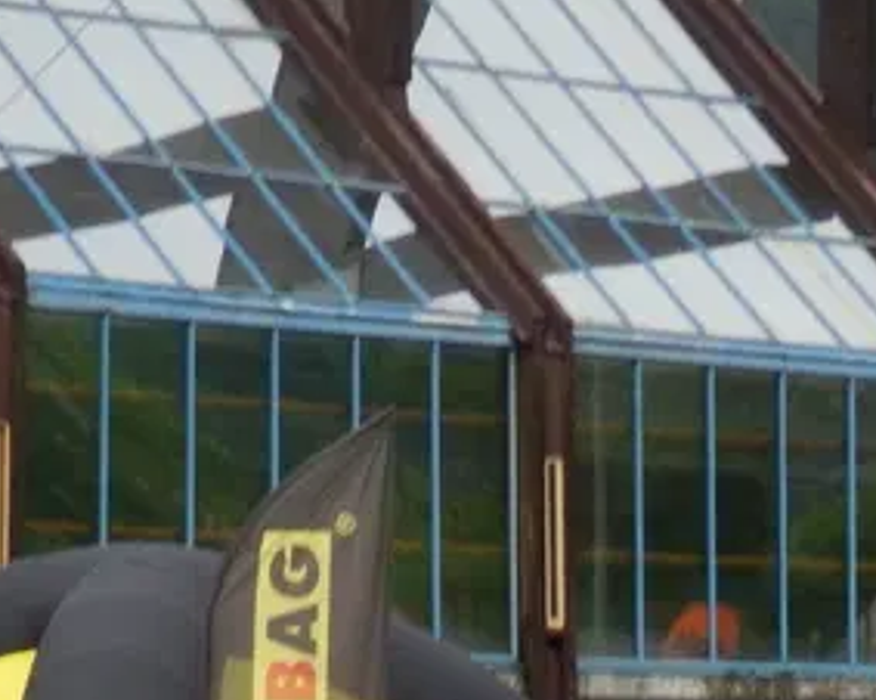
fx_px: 5259
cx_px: 421
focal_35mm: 203
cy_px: 1140
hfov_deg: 9.5
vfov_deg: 7.4
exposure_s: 1/80
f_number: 4
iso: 250
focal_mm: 8.9
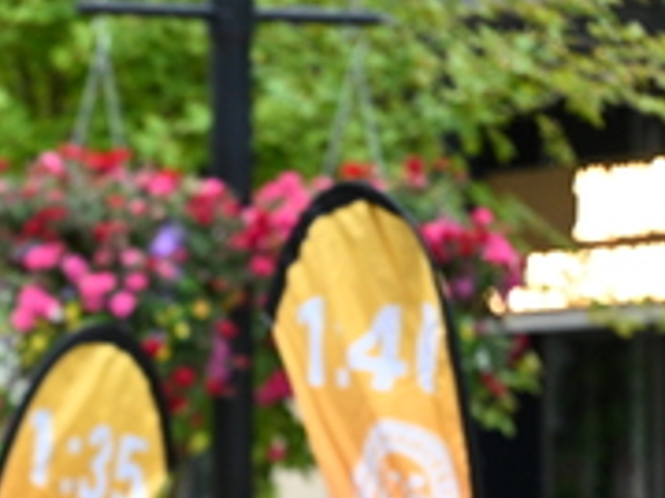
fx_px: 6815
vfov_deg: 4.2
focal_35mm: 355
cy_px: 660
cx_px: -167
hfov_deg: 5.6
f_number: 4
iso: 2000
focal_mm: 120
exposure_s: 1/250
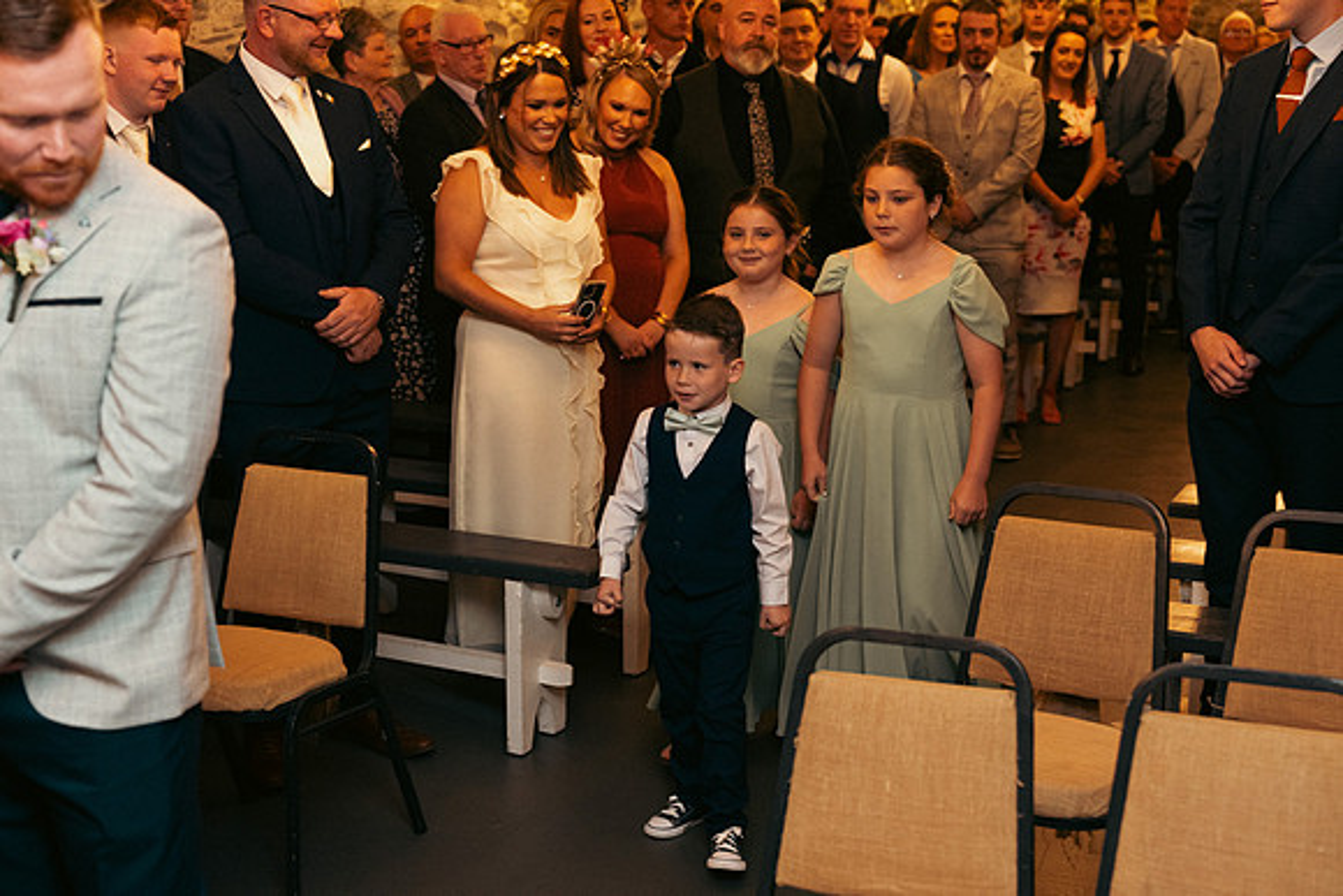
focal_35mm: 52
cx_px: 672
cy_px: 448
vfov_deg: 26.0
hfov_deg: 38.2
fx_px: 1940
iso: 2500
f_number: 3.5
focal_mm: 52
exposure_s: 1/160
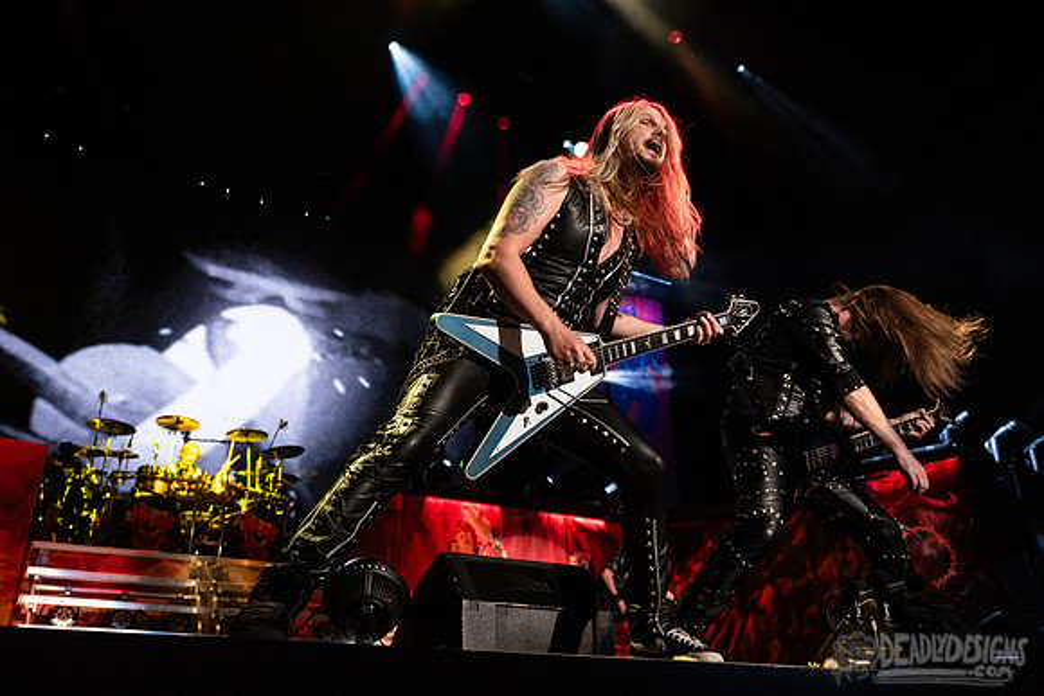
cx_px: 430
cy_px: 328
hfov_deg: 64.5
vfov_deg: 46.0
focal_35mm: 28
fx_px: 819
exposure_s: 1/800
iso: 1600
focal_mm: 24
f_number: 4
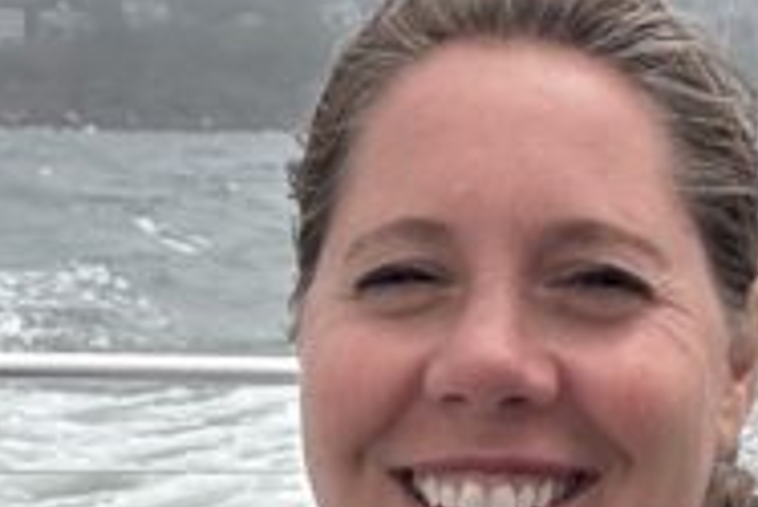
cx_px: 219
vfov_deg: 10.5
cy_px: 174
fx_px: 2760
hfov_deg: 15.6
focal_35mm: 131
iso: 32
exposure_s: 1/1585
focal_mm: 2.69
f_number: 1.9
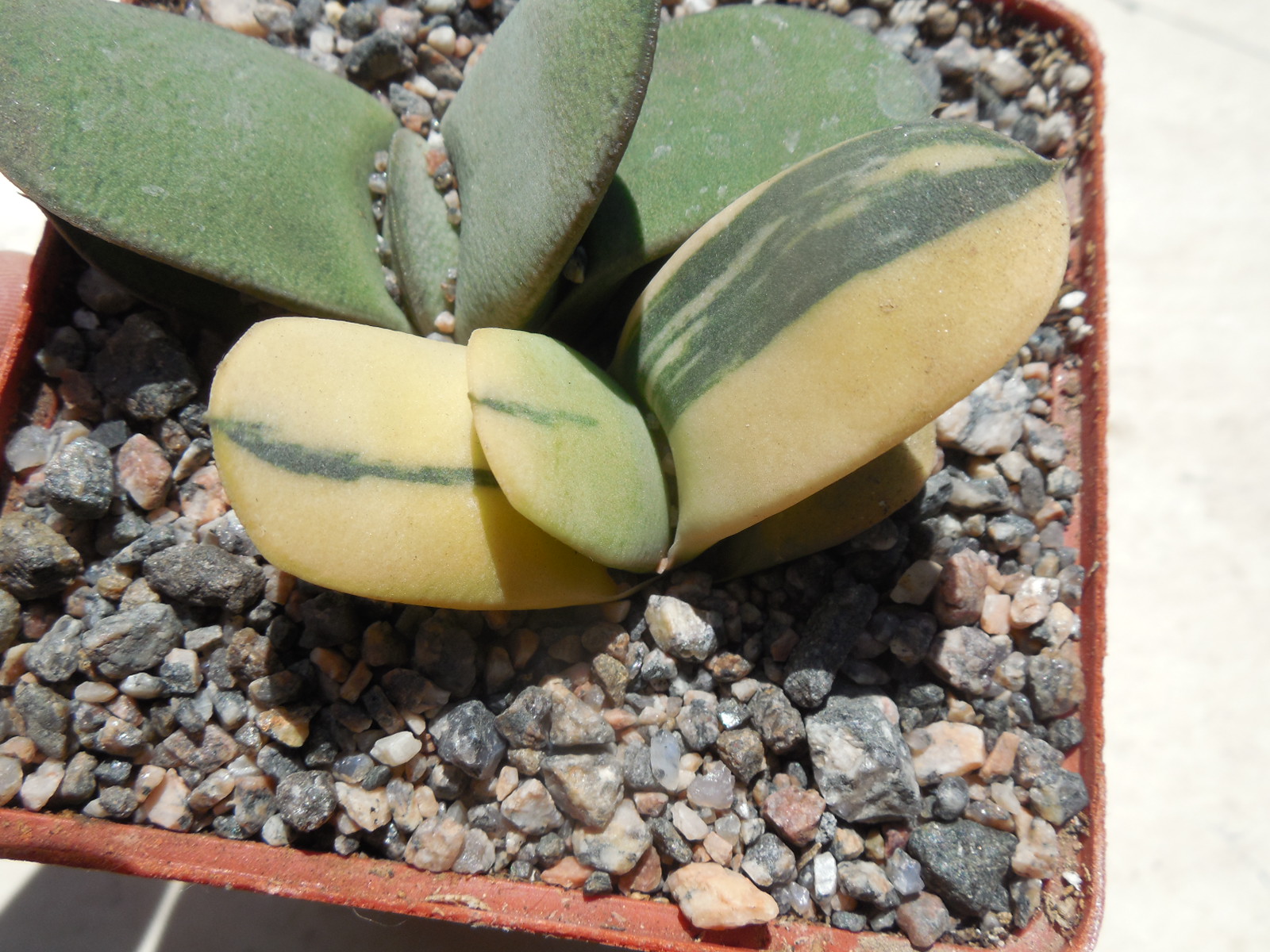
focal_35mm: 31
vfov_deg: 45.4
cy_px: 476
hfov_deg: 58.4
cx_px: 635
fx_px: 1137
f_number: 3.6
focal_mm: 5.6
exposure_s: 1/1600
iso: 125
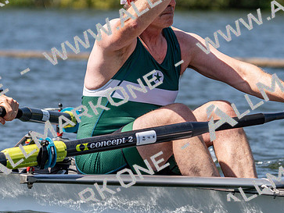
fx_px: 2899
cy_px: 67
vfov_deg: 4.2
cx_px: 139
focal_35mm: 353
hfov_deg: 5.6
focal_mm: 230
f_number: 5.6
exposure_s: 1/2000
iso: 320
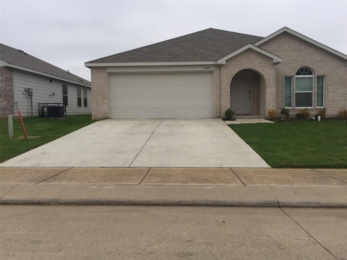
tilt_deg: -2.2
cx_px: 174
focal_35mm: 29
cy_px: 130
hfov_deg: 61.7
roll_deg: +0.4
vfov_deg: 48.2
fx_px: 291
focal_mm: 4.15
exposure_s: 1/670
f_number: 2.2
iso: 32
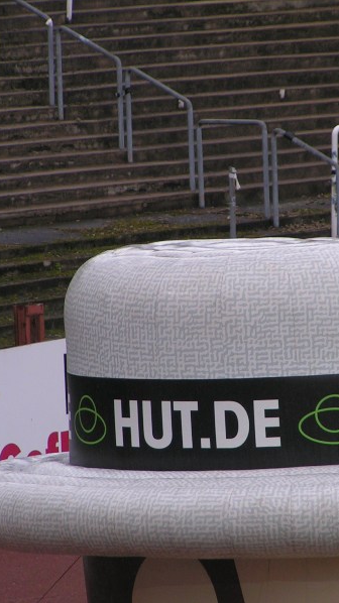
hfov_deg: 3.1
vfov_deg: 5.5
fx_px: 6318
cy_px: 302
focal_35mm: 395
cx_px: 233
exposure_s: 1/320
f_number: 3.5
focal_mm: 41.4
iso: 50
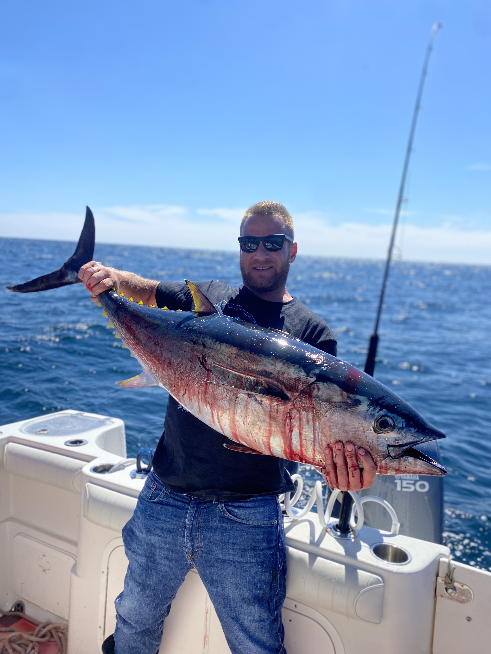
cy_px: 327
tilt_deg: -9.2
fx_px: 492
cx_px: 246
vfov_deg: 67.3
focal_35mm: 26
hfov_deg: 53.1
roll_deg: -2.8
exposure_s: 1/3984
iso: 32
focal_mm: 4.25
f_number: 1.8
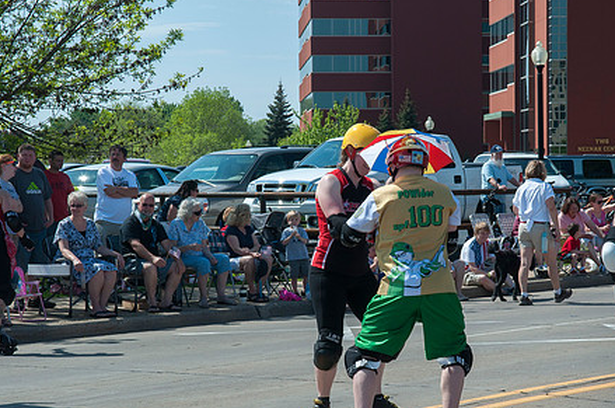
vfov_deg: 12.5
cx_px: 391
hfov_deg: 18.8
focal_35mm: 109
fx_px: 1859
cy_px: 239
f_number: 10
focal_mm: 55
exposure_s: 1/400
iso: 200
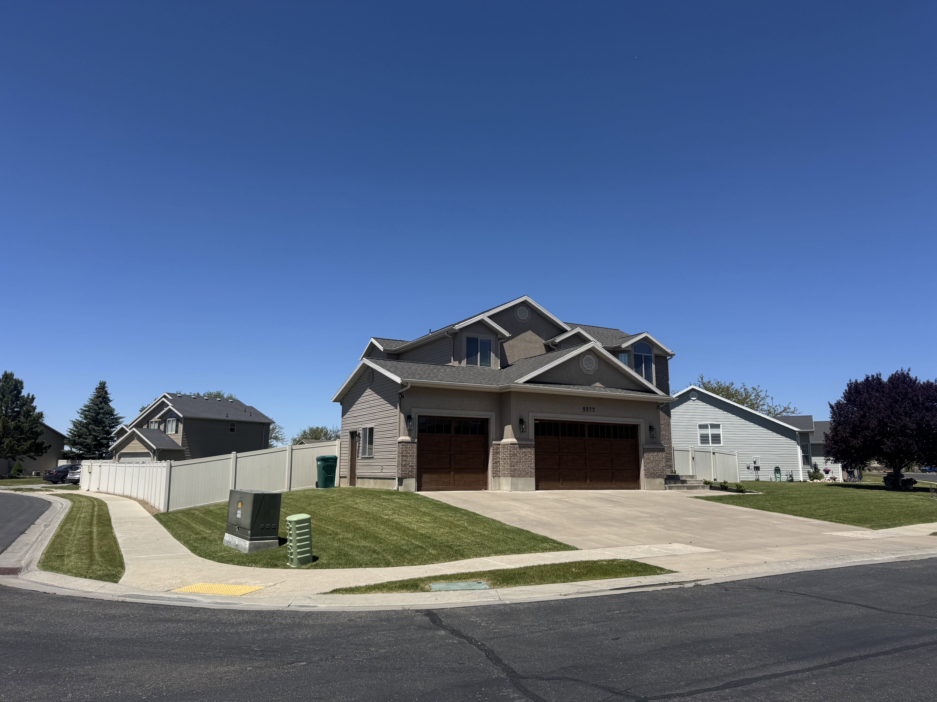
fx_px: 650
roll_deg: -0.9
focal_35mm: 24
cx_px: 468
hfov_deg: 71.6
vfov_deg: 56.8
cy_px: 351
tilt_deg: +9.9
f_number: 1.78
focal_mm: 6.76
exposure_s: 1/5814
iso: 80
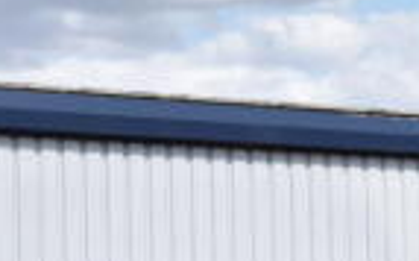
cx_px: 70
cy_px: 301
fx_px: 1745
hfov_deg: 13.6
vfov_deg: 8.5
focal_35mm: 153
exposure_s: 1/500
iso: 400
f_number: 11
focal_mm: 30
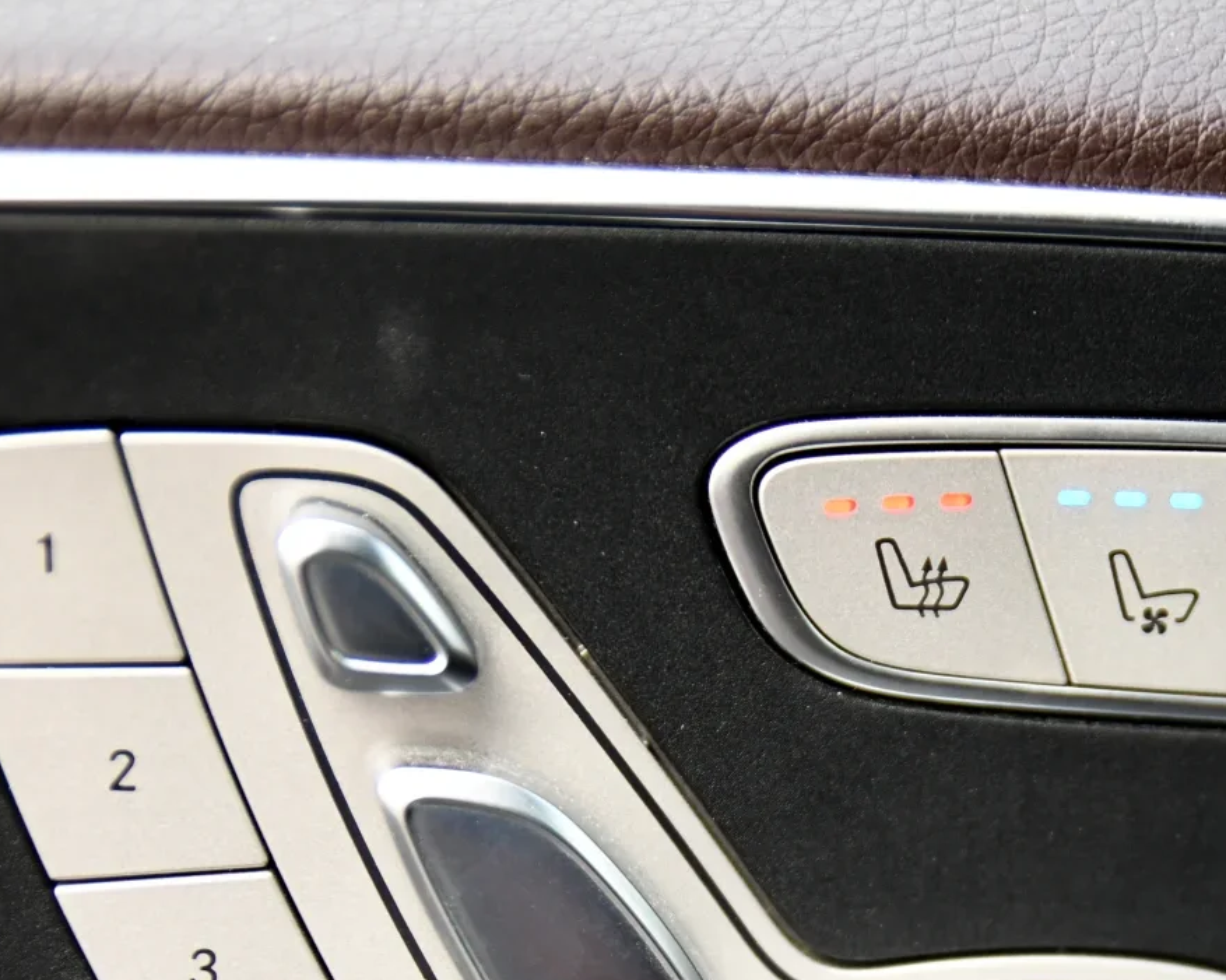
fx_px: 2757
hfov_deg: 24.6
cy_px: 860
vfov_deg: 19.8
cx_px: 1016
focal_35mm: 76
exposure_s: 1/500
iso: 1000
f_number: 2.8
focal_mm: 25
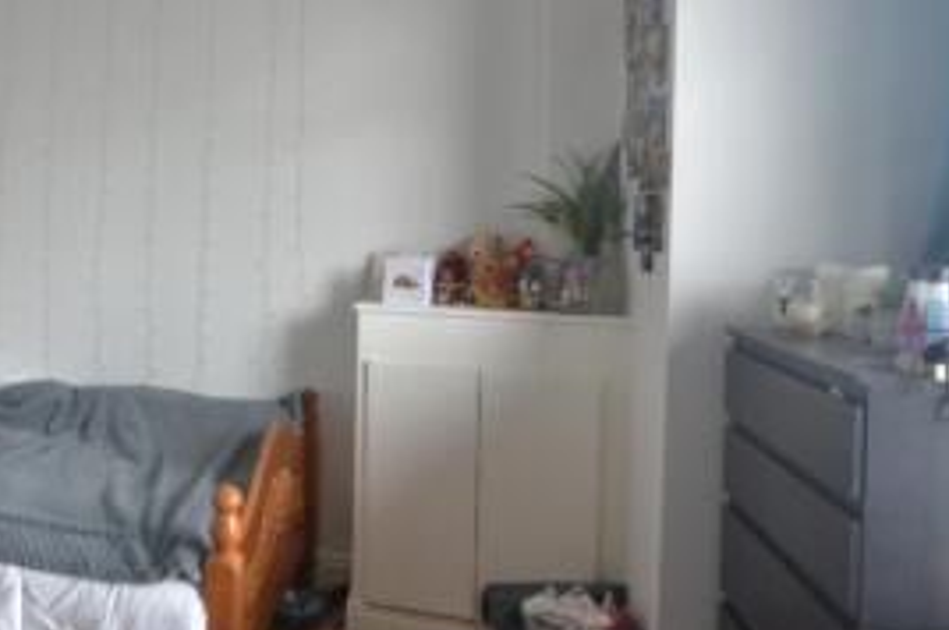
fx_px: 843
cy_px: 218
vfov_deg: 40.6
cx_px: 184
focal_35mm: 32
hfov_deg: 54.6
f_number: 3.8
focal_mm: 12
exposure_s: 1/13
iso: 400
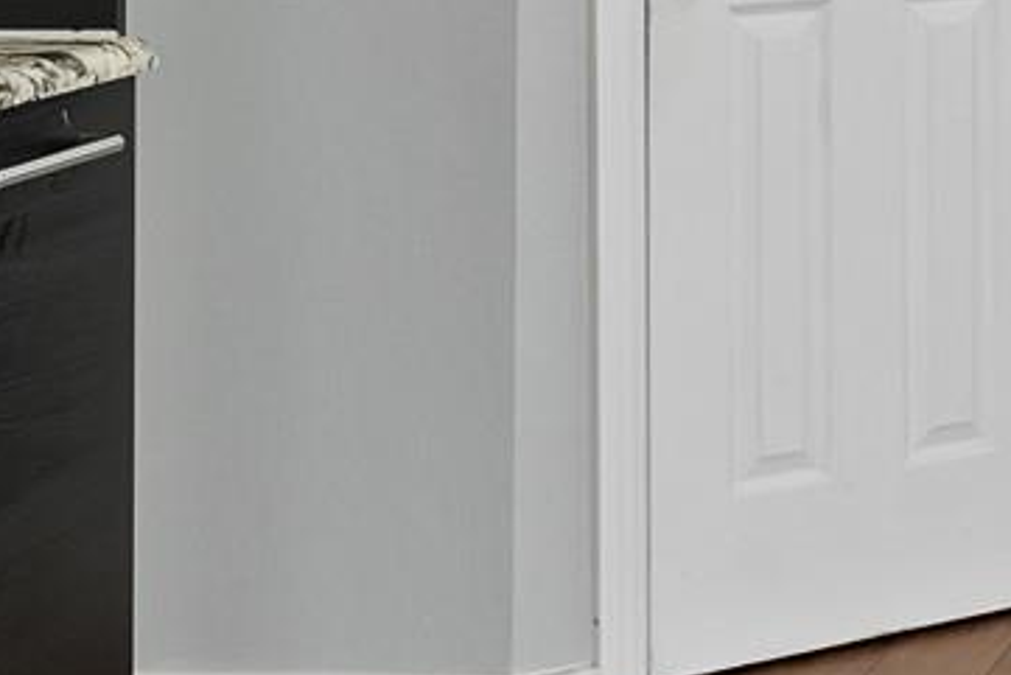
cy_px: -291
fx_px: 3736
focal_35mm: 133
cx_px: 1756
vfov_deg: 10.0
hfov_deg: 13.9
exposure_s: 1/2
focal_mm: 24
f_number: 9
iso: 1250
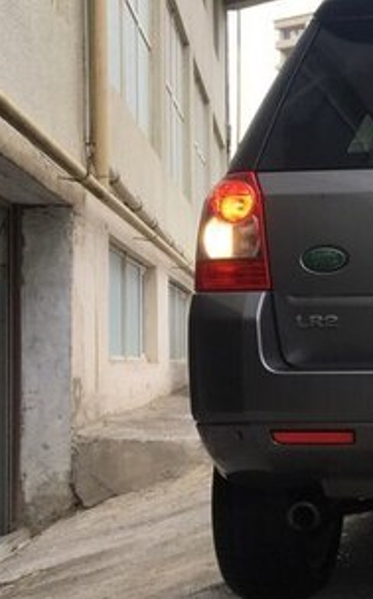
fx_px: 1091
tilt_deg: +2.8
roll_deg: +0.5
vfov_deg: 30.6
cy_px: 329
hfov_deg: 17.3
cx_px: 578
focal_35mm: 67
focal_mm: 4.15
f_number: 2.2
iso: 25
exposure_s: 1/375
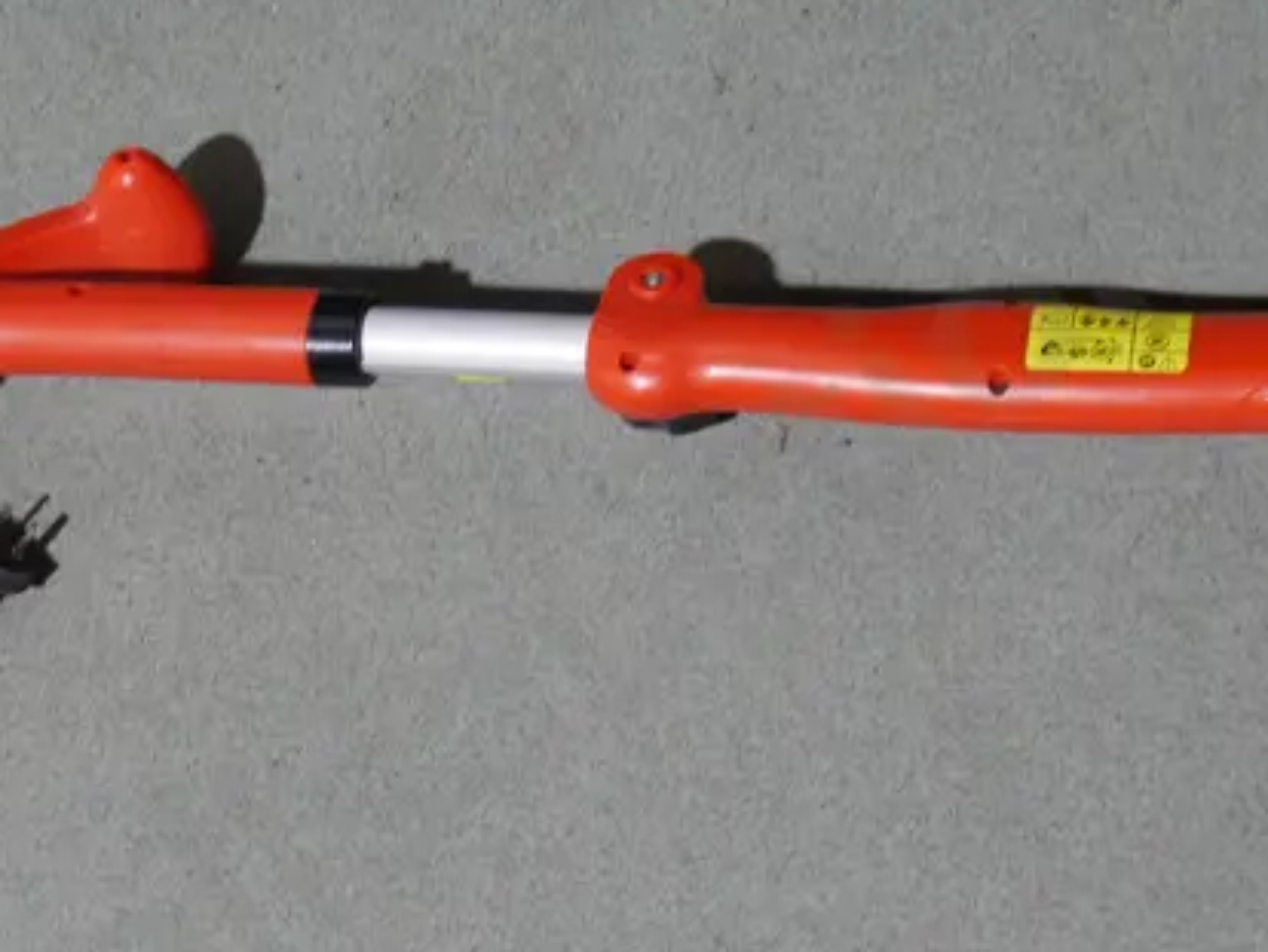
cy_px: 611
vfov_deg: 17.6
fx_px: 3079
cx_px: 637
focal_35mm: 84
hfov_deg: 23.3
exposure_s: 1/60
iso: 400
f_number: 4
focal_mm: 17
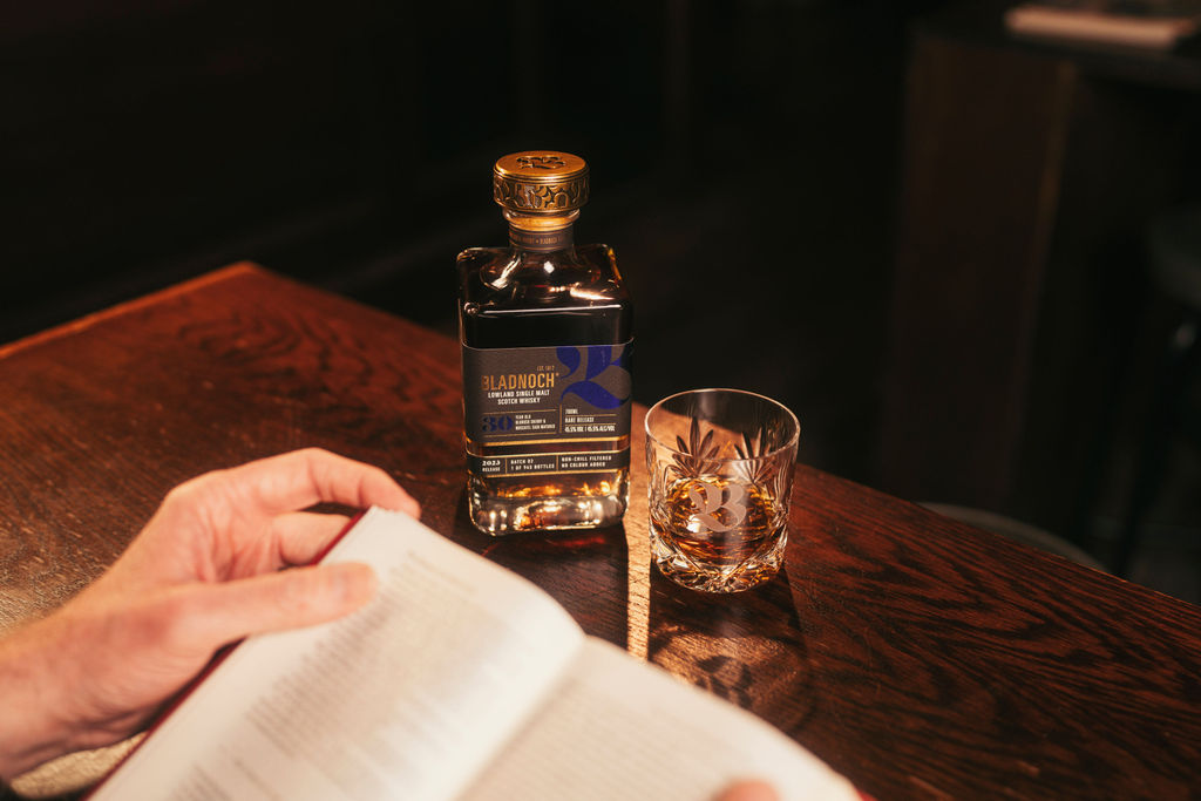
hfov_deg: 48.7
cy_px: 377
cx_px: 619
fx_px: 1325
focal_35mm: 40
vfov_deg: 33.6
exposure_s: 1/320
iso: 400
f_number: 2
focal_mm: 35
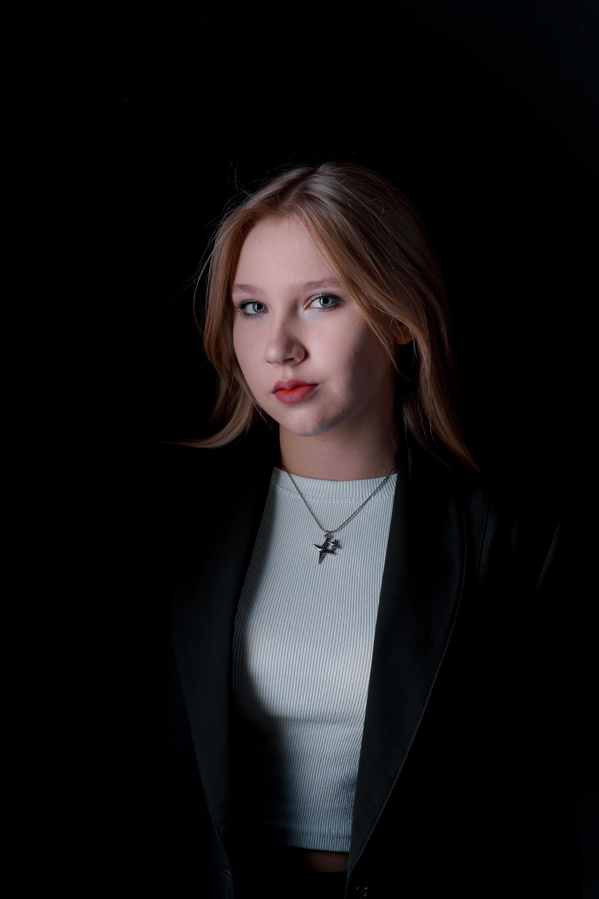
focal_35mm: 135
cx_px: 300
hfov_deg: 10.2
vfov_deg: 15.2
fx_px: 3369
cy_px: 450
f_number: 7.1
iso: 100
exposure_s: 1/125
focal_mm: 135
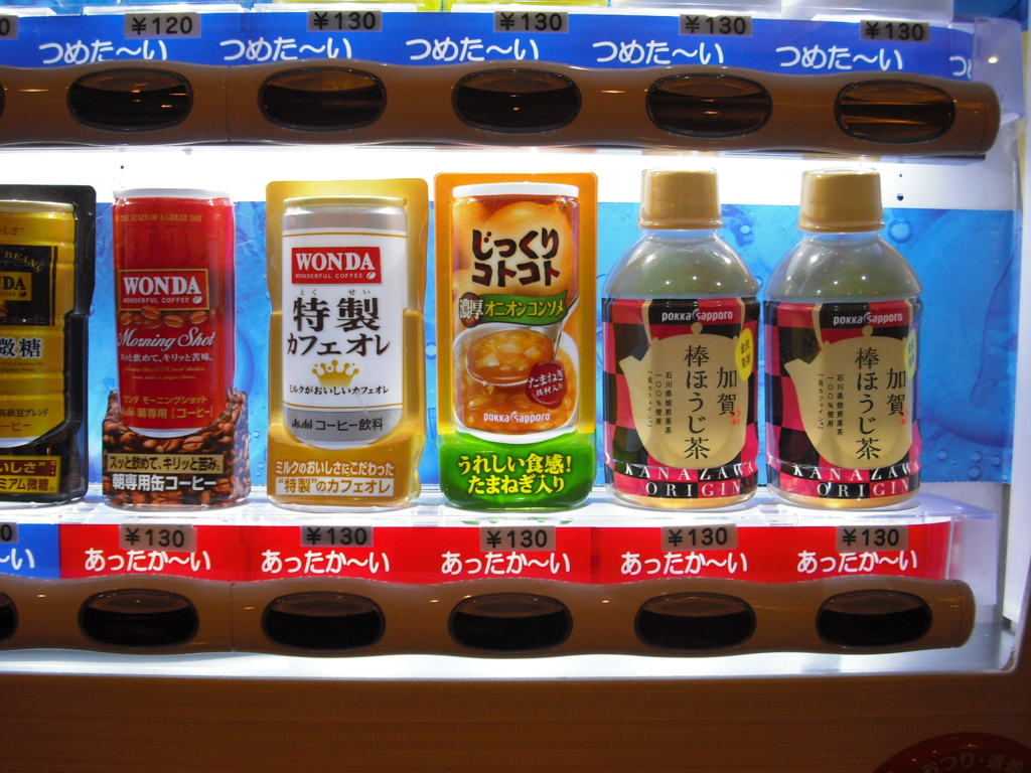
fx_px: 1132
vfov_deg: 37.7
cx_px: 516
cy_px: 386
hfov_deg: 49.0
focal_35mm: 38
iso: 200
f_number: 2.8
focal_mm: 6.2
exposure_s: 1/60
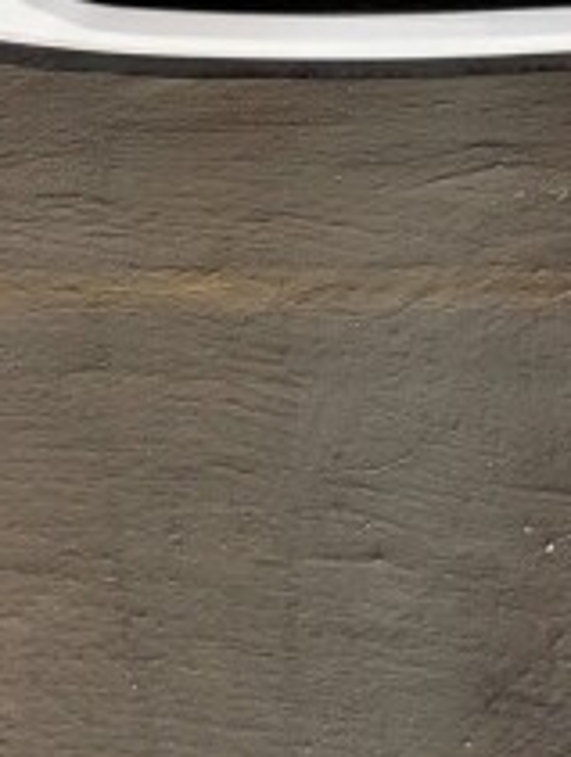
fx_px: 2653
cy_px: -603
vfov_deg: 14.3
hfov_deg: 12.2
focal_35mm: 121
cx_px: 483
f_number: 1.89
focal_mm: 5.43
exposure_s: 1/25
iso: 92
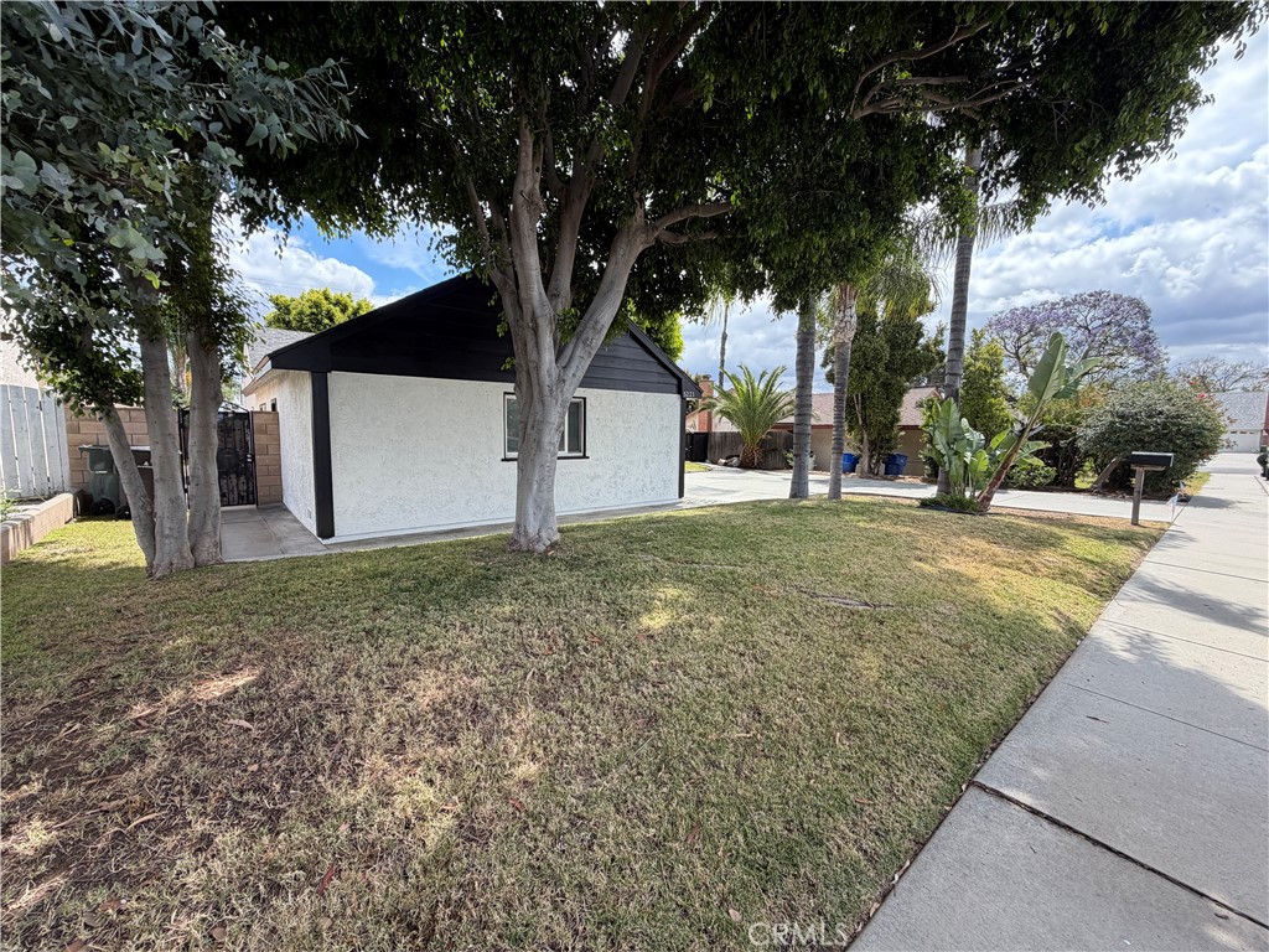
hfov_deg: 102.1
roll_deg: -1.6
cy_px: 476
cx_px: 634
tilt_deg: -3.1
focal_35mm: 14
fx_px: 513
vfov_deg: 85.7
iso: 50
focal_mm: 2.22
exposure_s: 1/502
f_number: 2.2
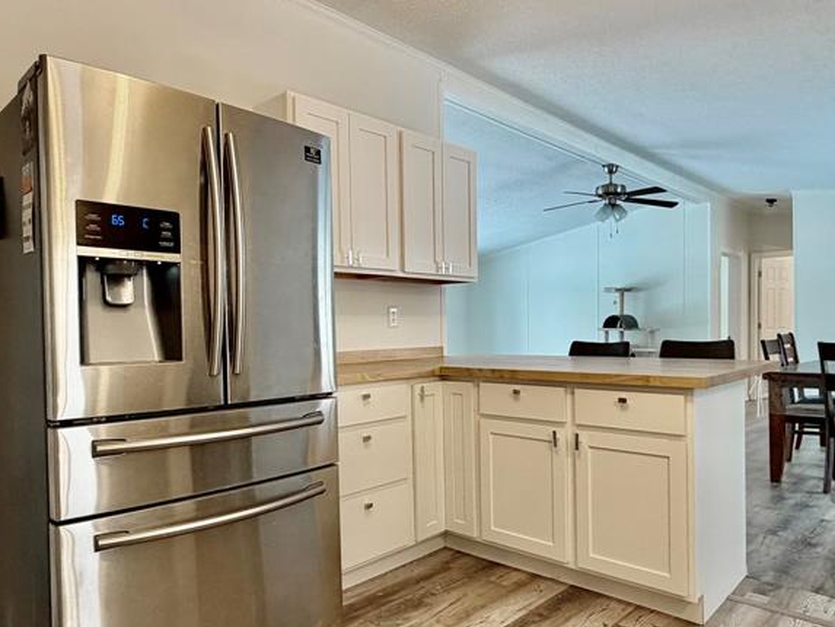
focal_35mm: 25
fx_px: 603
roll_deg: +1.3
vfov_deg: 54.8
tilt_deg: -1.5
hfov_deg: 68.8
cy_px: 338
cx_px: 497
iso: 250
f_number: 2.2
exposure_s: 1/60
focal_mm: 2.22
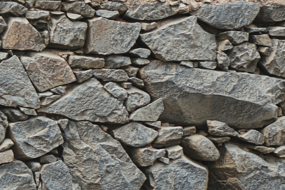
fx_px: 6958
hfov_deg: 2.3
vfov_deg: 1.6
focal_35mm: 879
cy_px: -99
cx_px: -169
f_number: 5
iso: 100
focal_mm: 116
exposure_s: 1/320
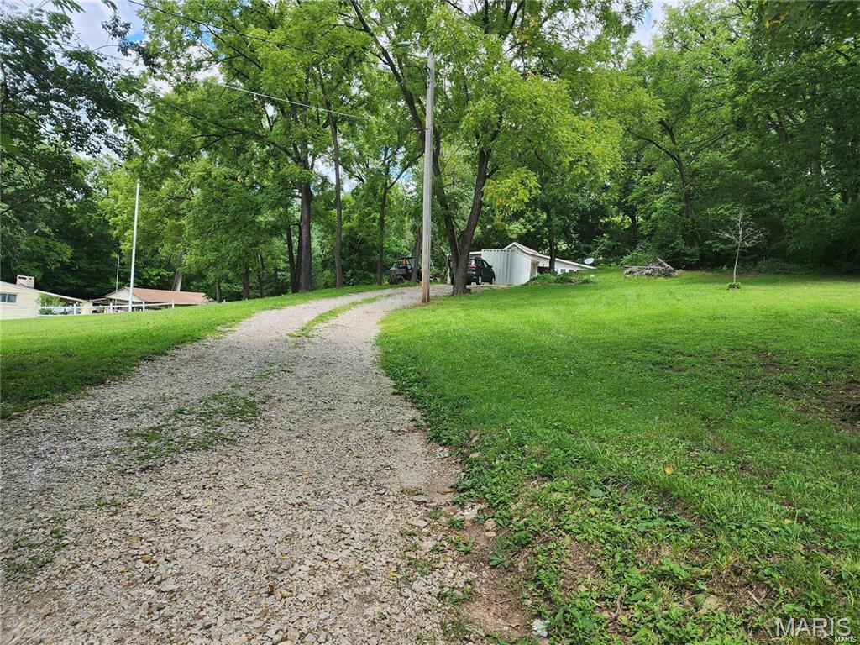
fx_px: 571
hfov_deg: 73.9
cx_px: 430
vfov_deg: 58.9
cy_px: 322
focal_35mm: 23
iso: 12
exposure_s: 1/276
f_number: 1.8
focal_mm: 6.4
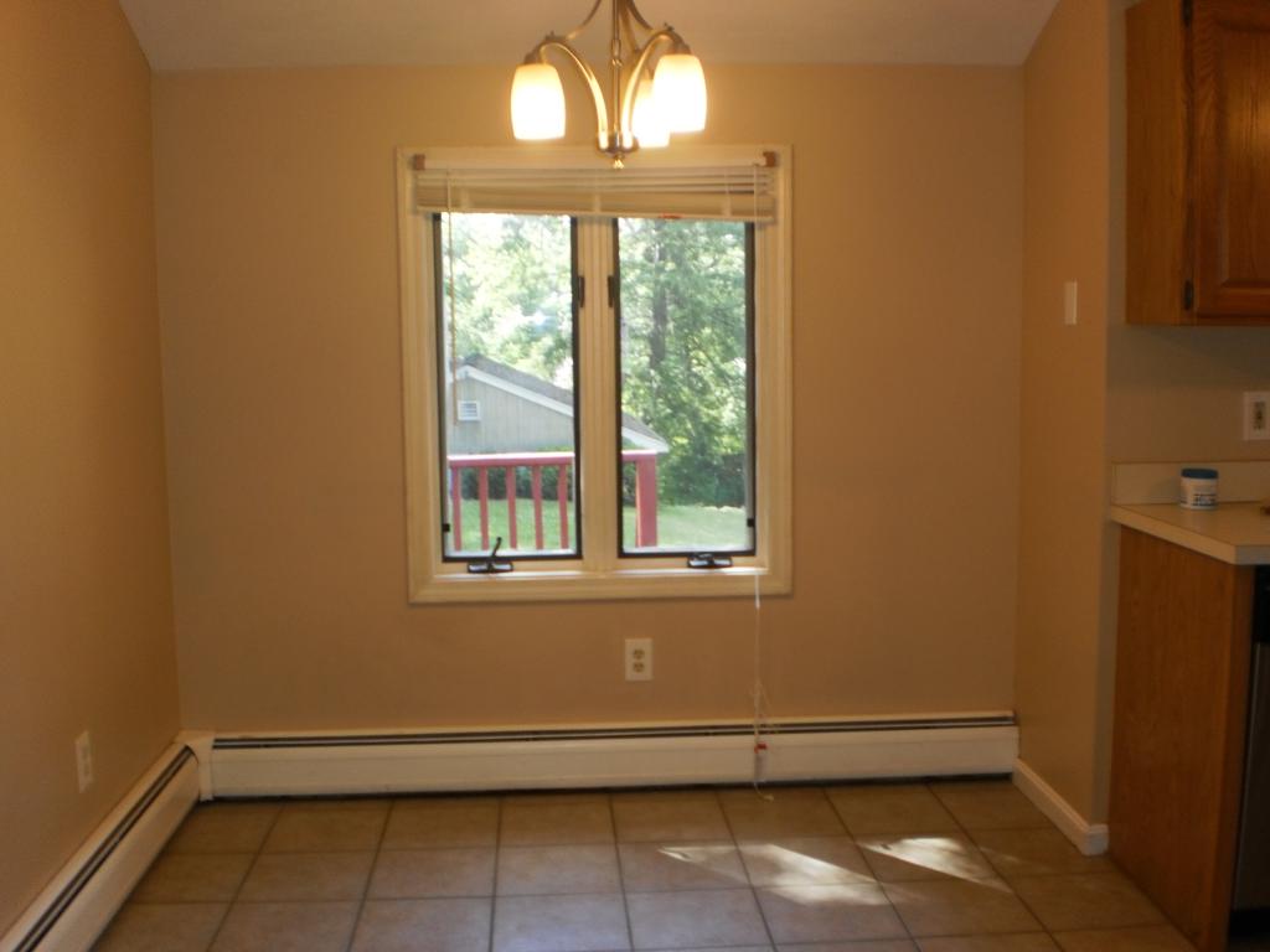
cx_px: 635
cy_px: 476
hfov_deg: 51.4
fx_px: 1321
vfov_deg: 39.7
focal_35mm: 36
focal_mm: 6.3
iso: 125
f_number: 3.1
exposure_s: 1/30
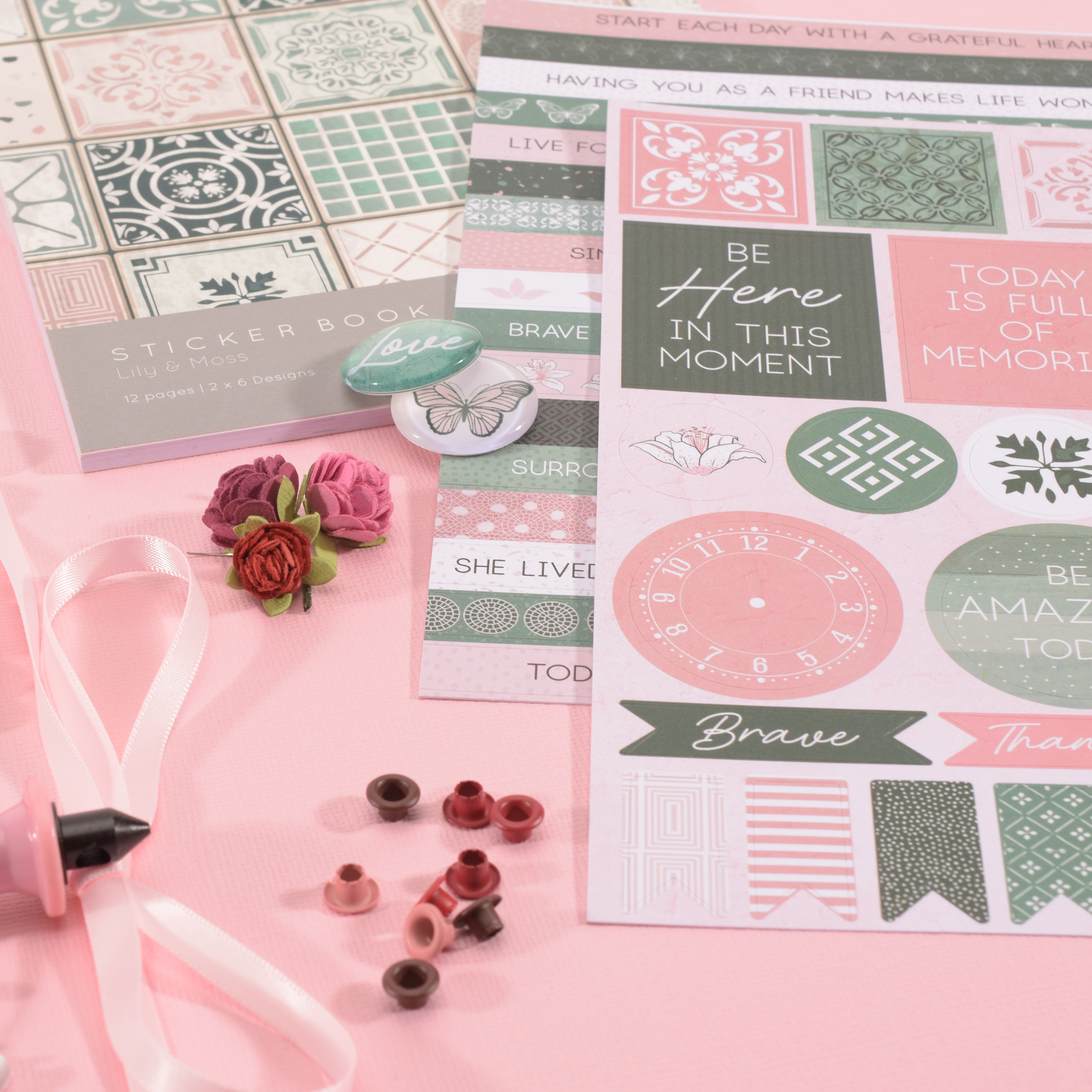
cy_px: 575
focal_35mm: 82
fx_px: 2927
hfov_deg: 21.1
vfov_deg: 21.1
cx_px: 402
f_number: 13
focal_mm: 40
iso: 125
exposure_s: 1/125
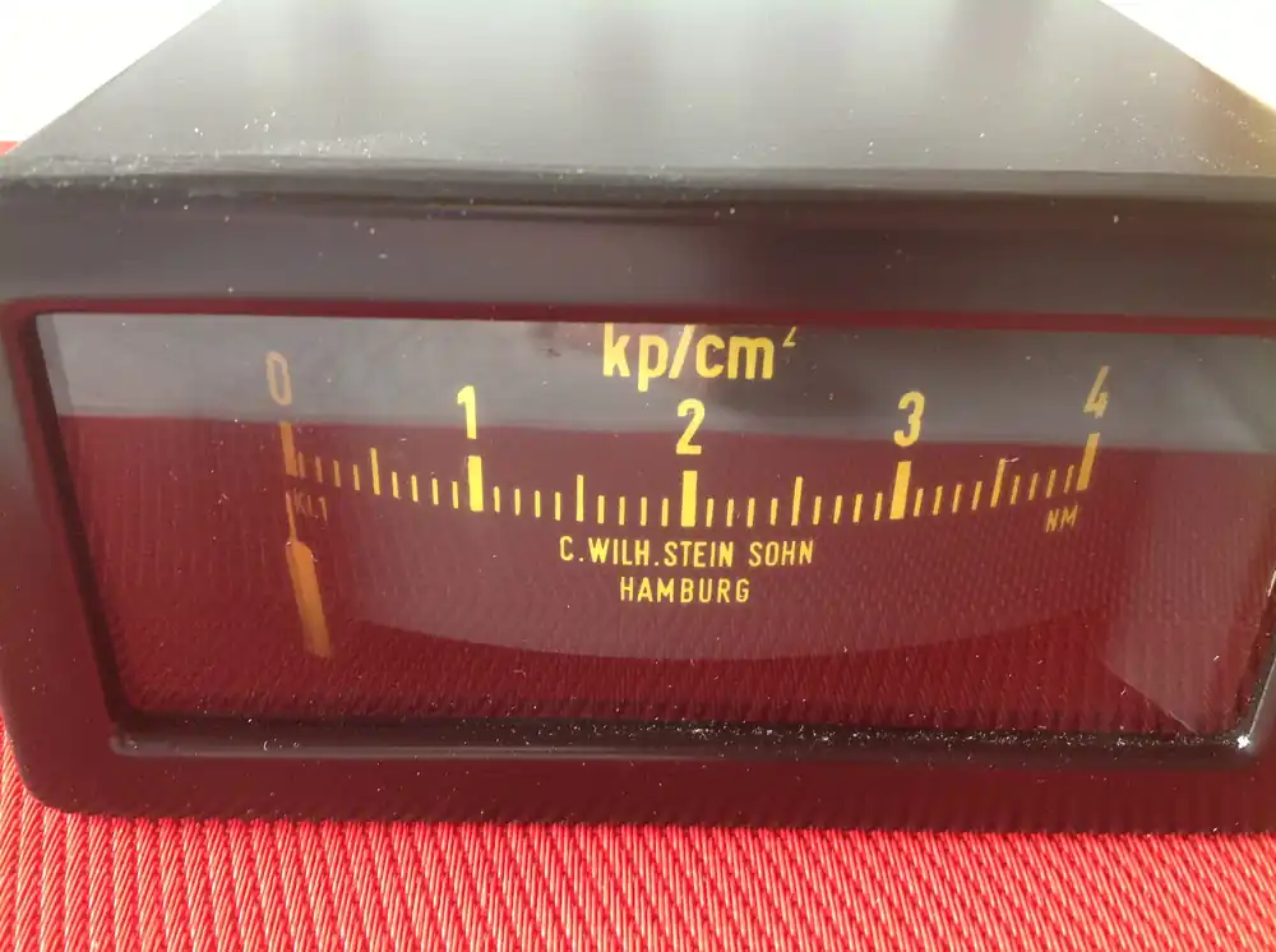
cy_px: 476
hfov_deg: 52.7
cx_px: 638
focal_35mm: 35
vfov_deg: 40.6
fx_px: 1288
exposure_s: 1/15
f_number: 2.4
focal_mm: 4.28
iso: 125
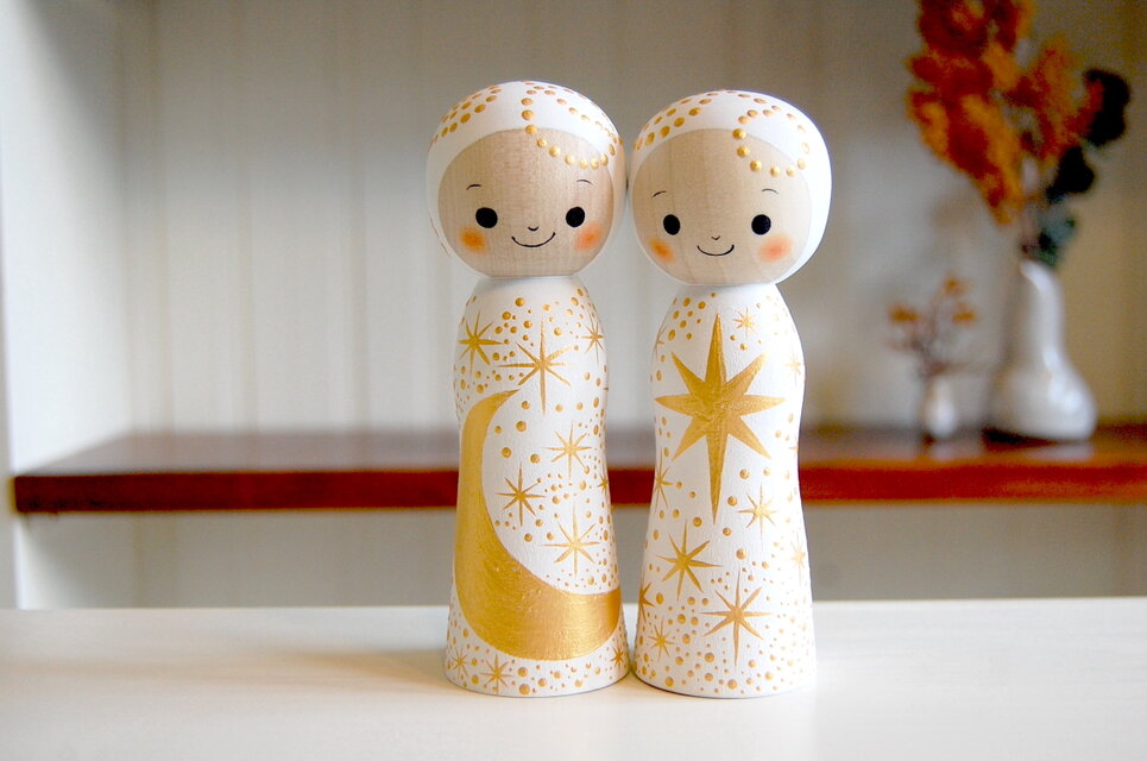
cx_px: 574
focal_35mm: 45
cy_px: 380
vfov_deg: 29.8
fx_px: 1431
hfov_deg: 43.7
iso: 560
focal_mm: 30
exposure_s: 1/30
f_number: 4.2
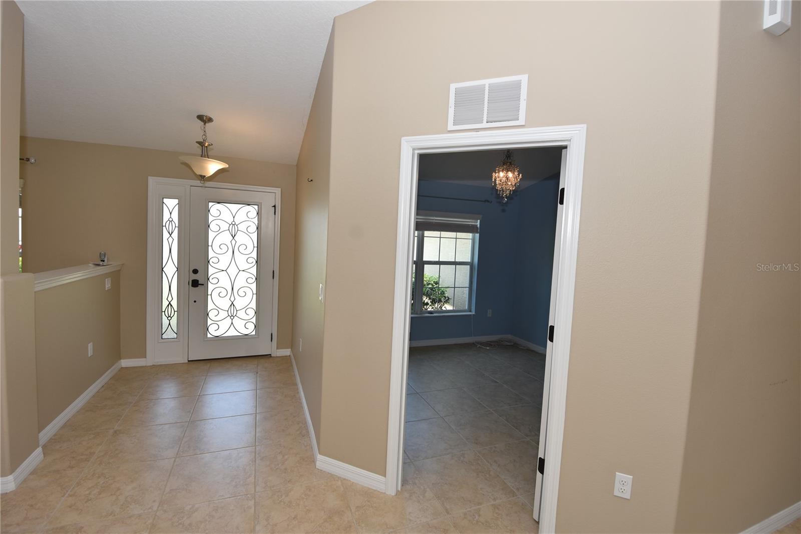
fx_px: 334
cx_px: 400
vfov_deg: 77.3
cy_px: 267
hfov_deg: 100.4
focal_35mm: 15
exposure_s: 1/100
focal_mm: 10
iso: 200
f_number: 5
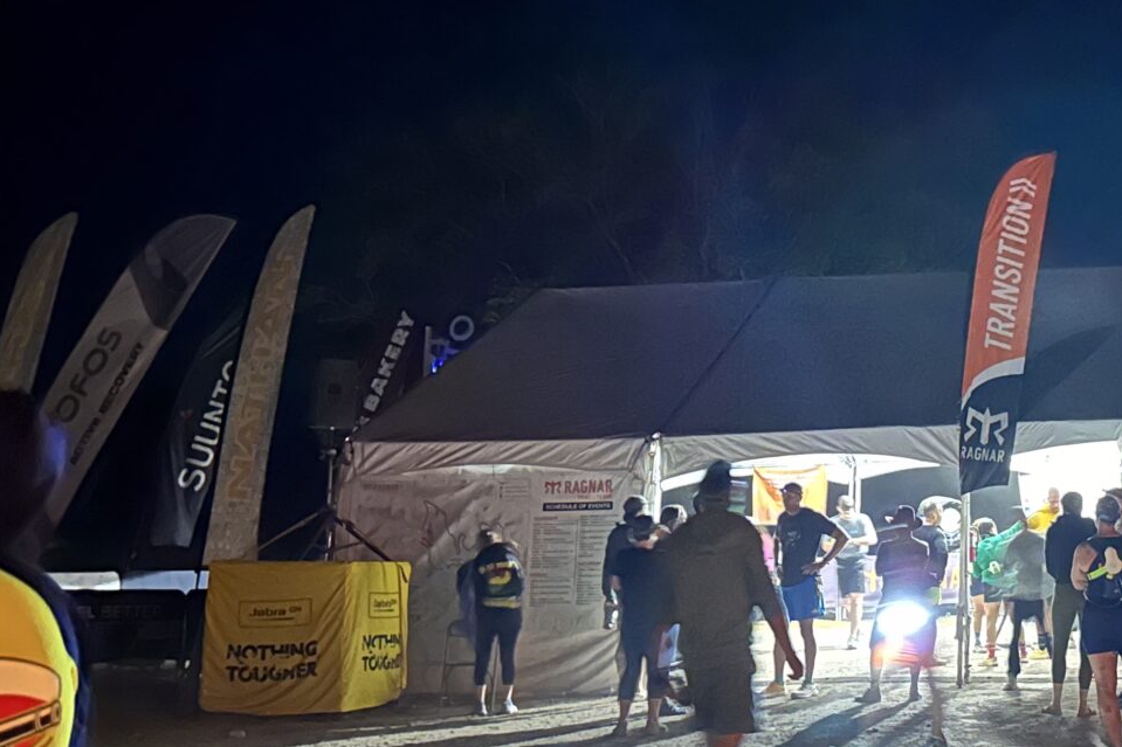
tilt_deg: +7.2
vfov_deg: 27.0
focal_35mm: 50
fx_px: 1558
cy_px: 369
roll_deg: +3.0
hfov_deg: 36.5
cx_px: 1064
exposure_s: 1/5
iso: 3200
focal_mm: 6.86
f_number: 1.78
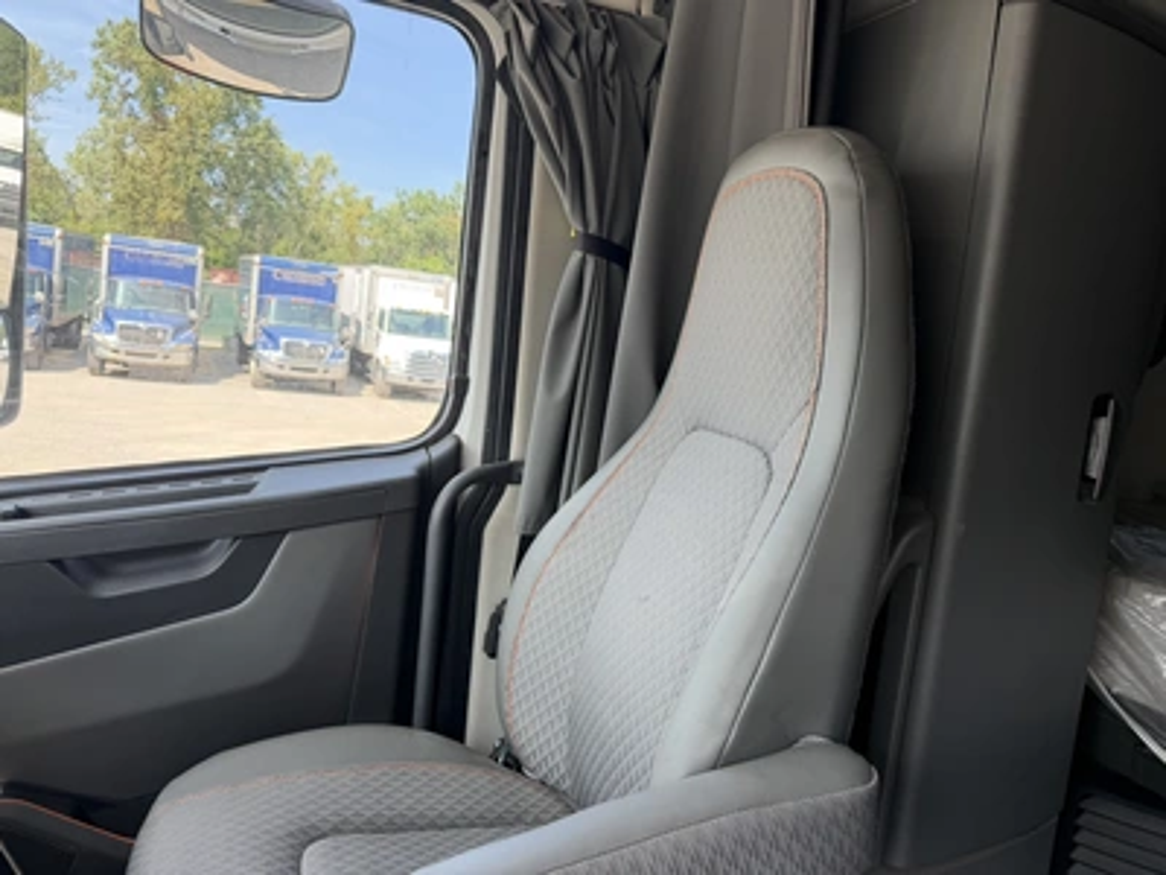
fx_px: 808
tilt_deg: -5.3
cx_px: 583
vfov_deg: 56.8
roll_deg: -5.1
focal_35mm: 24
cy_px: 438
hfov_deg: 71.6
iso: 64
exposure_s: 1/293
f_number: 1.78
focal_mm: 6.76
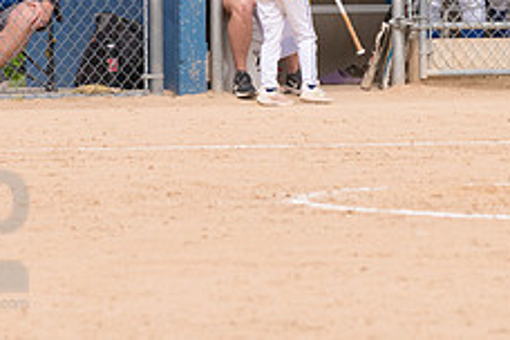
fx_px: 10822
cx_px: 277
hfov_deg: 2.7
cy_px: -81
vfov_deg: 1.8
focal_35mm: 764
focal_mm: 200
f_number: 5.6
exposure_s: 1/1600
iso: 320
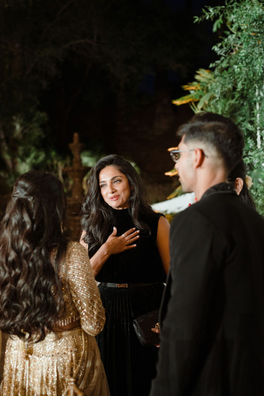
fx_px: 572
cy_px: 198
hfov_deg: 26.0
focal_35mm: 52
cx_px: 132
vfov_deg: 38.2
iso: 1000
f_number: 1.8
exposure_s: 1/125
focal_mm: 35
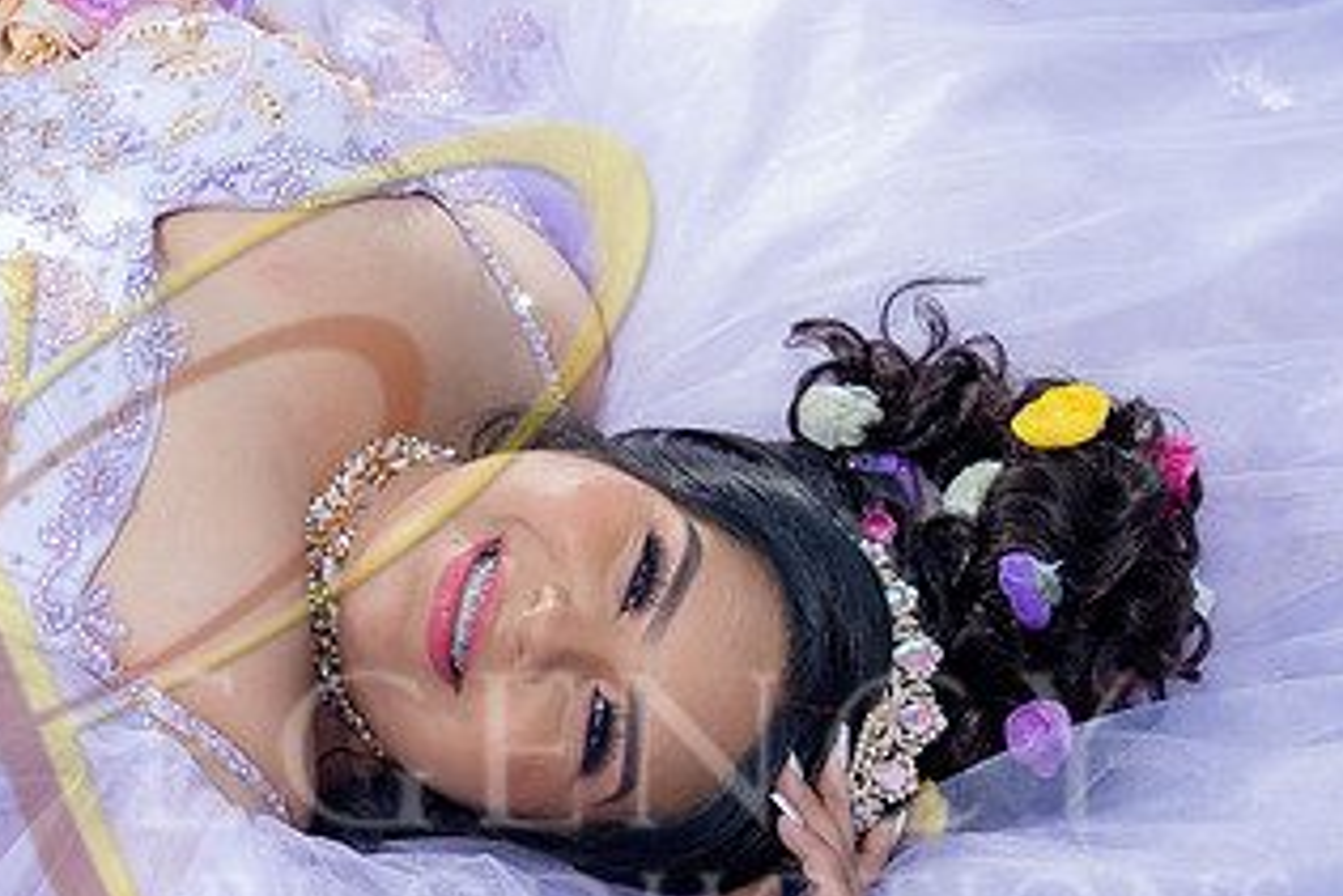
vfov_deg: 24.4
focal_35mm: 55
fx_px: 2053
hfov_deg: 35.3
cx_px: 314
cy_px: 660
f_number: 2.8
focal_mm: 20
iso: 125
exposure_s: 1/500
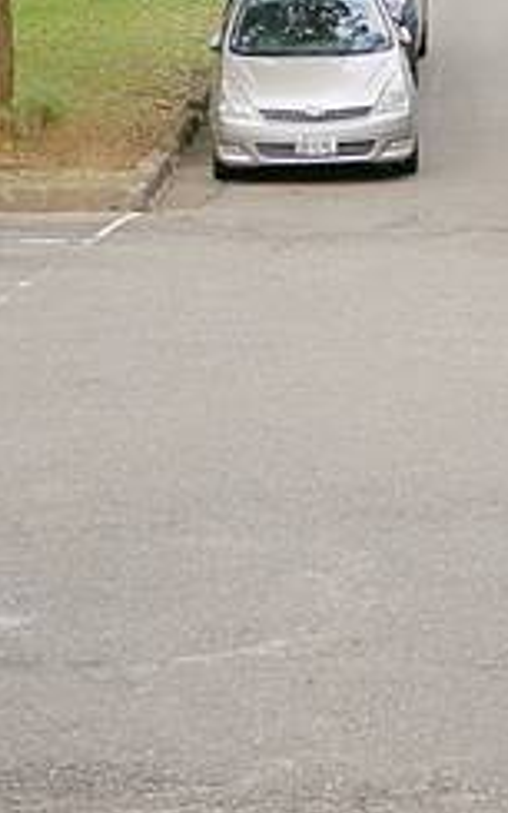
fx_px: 2682
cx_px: 432
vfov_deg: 16.6
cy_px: -141
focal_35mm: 121
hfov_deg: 10.8
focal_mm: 14
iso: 200
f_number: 2.5
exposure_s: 1/400
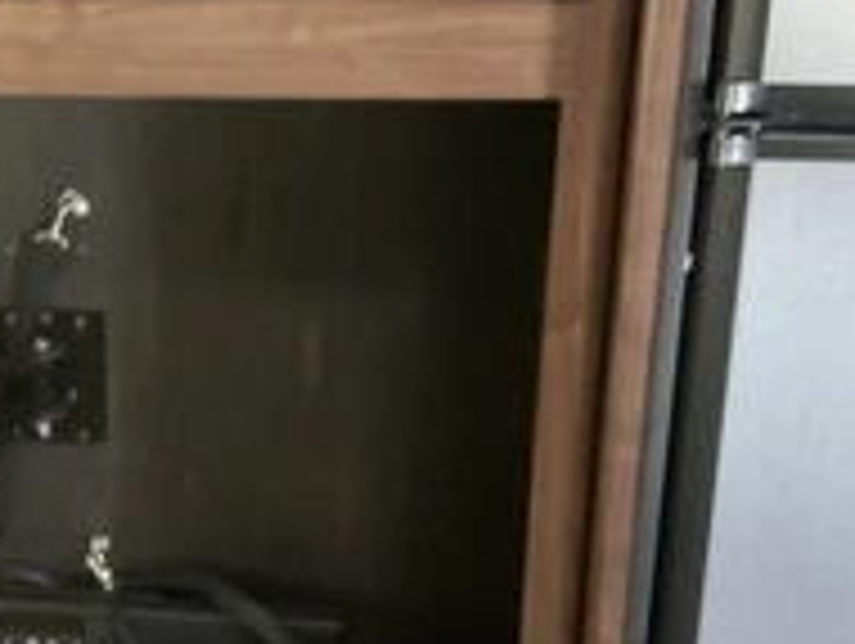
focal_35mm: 61
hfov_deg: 30.5
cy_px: 365
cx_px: 112
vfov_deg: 24.1
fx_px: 1509
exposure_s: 1/30
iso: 500
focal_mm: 3
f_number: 1.8
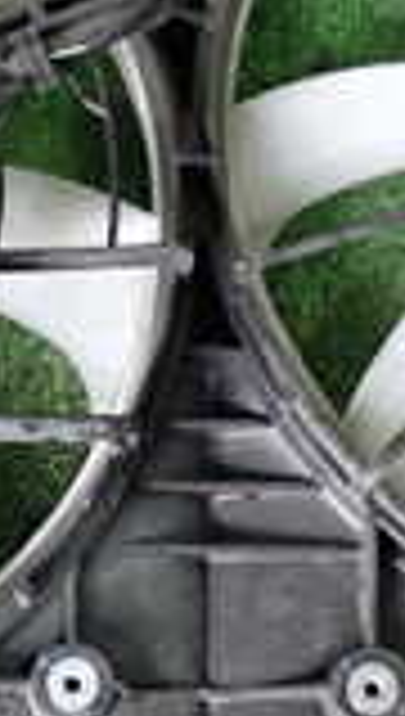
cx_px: 176
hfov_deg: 9.9
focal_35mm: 123
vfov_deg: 17.3
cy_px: 216
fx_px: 2337
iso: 250
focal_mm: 5.4
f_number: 2.3
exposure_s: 1/30
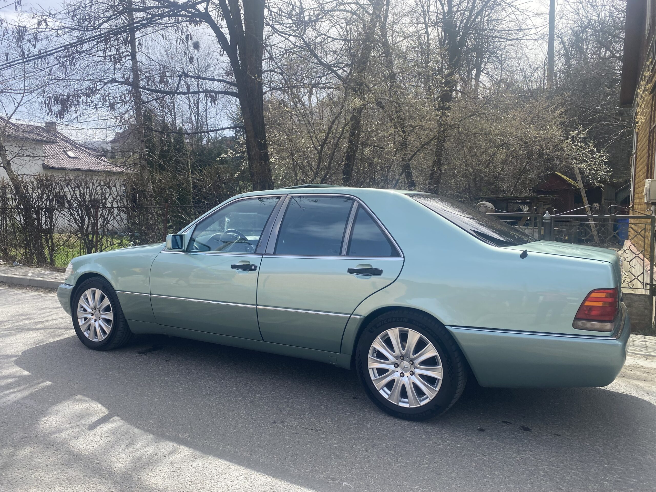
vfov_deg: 53.1
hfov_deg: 67.3
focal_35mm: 26
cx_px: 328
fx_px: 493
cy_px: 246
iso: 32
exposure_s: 1/1258
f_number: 1.8
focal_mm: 4.25
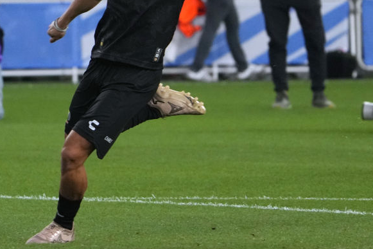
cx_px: 74
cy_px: 51
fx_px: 5386
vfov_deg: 2.6
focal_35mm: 520
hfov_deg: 4.0
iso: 4000
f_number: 5.6
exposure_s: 1/1250
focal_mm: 295
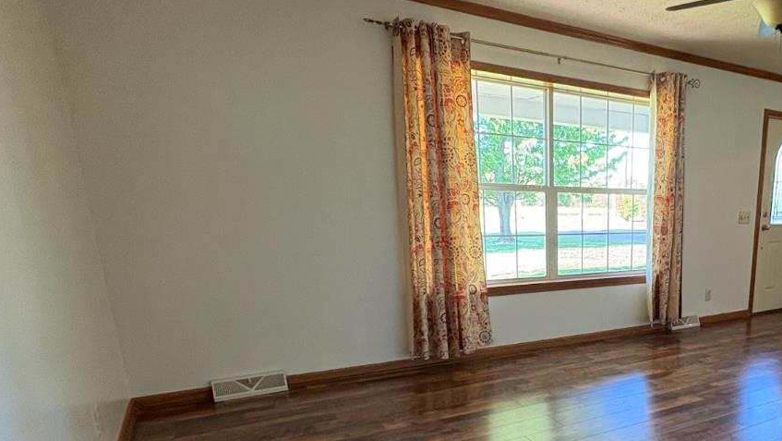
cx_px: 608
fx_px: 560
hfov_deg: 64.6
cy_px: 355
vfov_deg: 41.0
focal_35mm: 27
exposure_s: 1/60
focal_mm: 2.22
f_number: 2.2
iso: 250
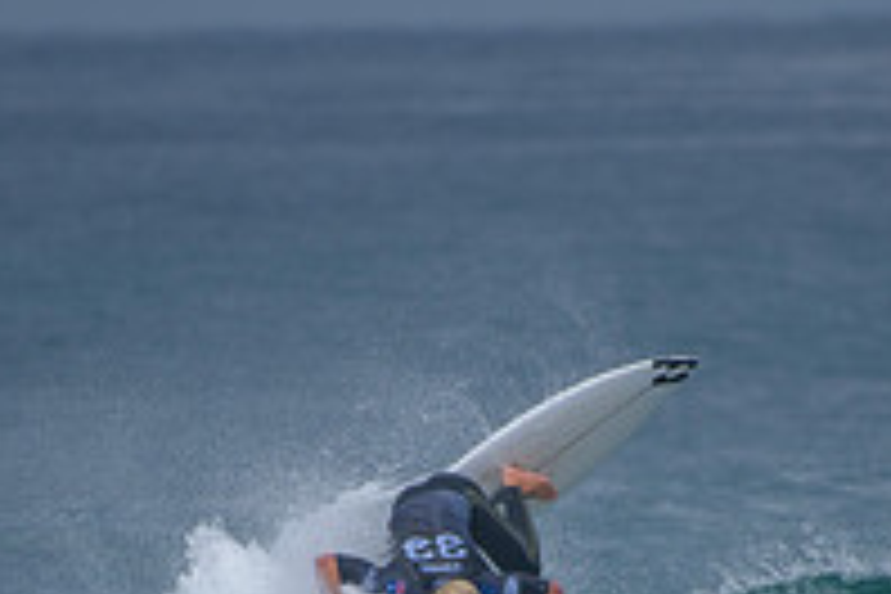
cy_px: 781
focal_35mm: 1461
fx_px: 36157
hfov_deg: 1.4
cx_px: 495
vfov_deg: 0.9
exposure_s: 1/2000
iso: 180
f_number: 5.6
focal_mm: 500
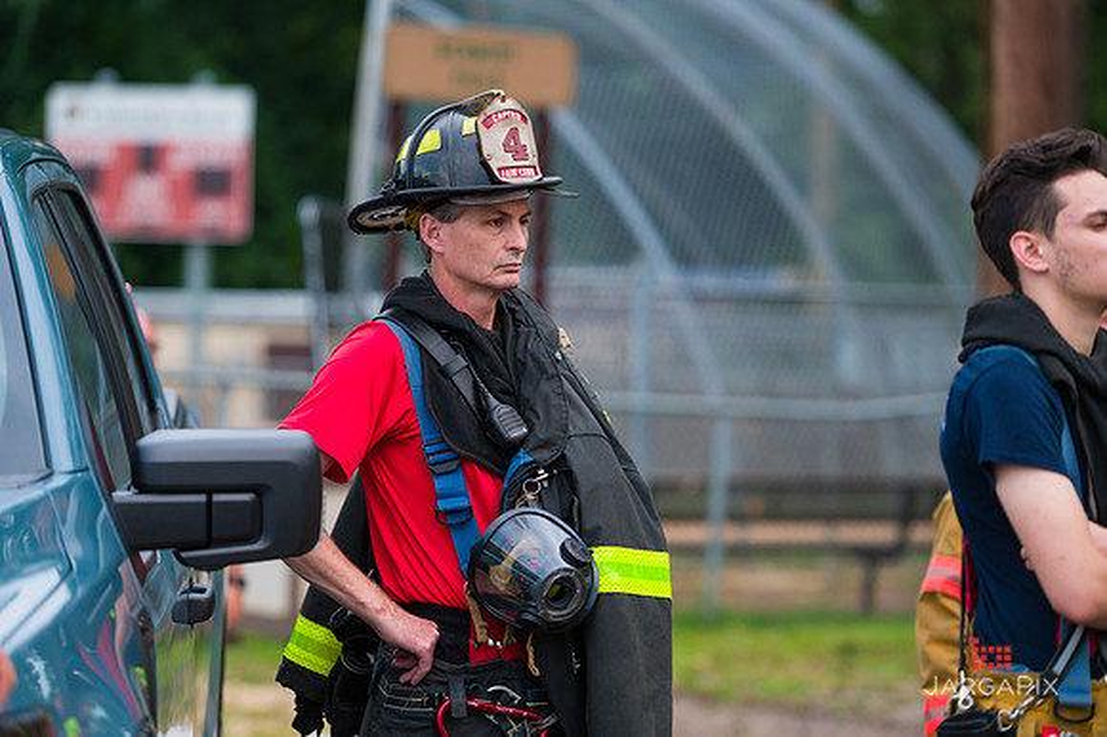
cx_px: 554
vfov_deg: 8.6
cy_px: 368
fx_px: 4917
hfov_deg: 12.8
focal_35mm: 160
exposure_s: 1/250
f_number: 3.2
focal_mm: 160
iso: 500
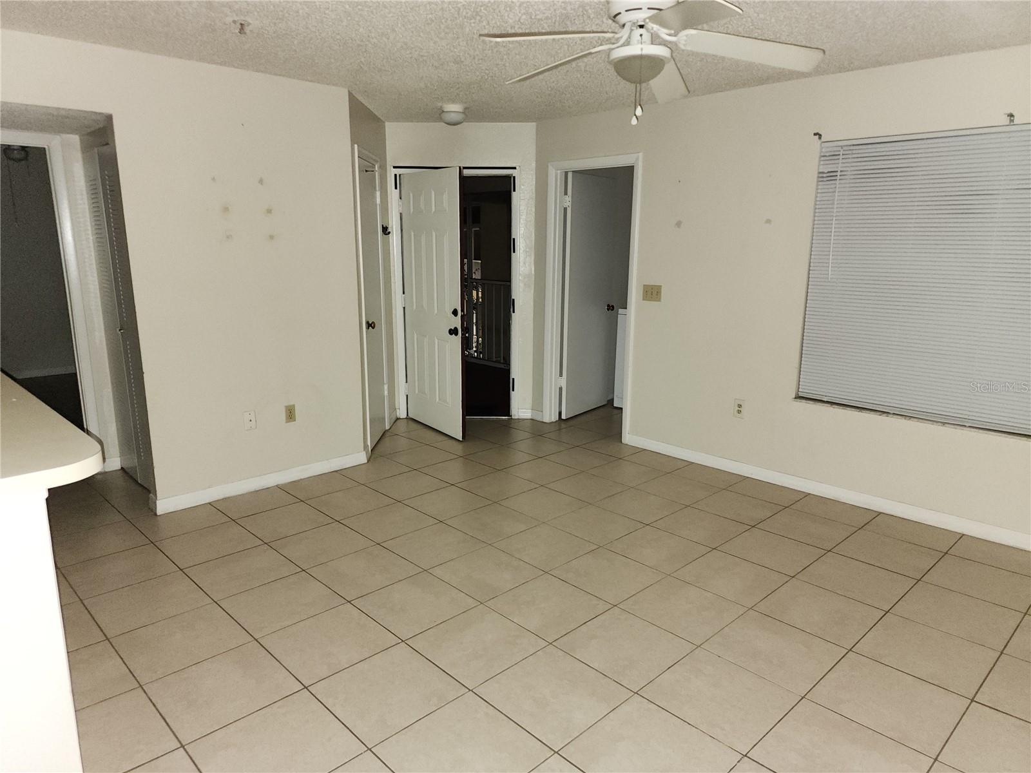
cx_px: 516
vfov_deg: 58.9
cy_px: 386
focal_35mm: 23
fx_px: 685
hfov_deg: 73.9
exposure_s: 1/10
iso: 400
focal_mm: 6.4
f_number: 1.8
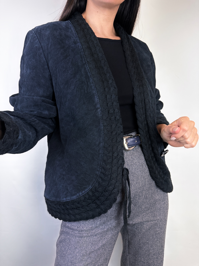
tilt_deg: -4.5
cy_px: 133
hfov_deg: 56.8
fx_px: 184
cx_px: 100
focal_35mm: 24
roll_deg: +0.4
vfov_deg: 71.6
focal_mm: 6.86
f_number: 1.78
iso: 64
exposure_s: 1/112
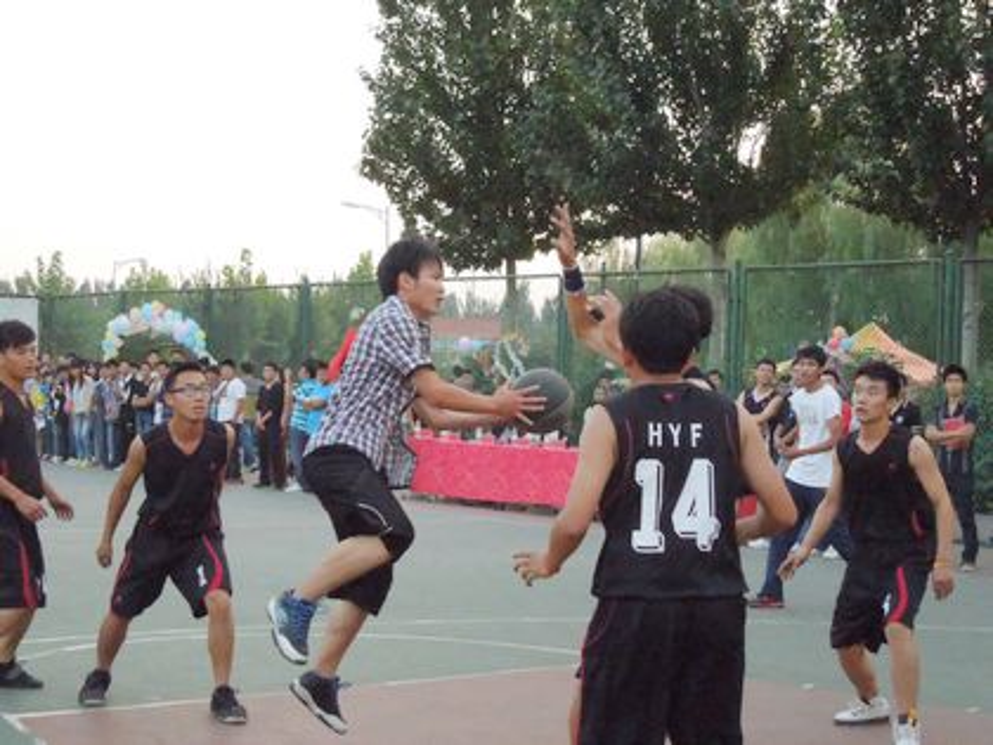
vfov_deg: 24.0
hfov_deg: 31.7
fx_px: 1750
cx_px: 496
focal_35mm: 61
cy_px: 372
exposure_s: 1/800
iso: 3200
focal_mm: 11
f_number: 4.3
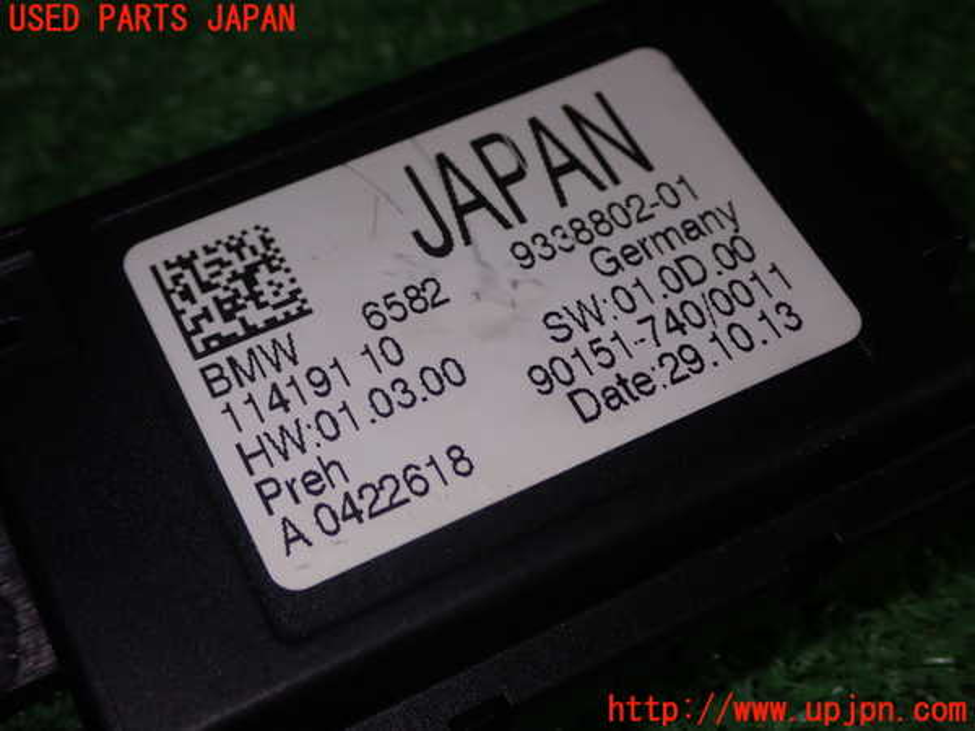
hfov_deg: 35.5
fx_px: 1521
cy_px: 366
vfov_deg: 27.0
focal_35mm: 54
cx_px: 488
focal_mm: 9.65
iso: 200
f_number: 10
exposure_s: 1/50
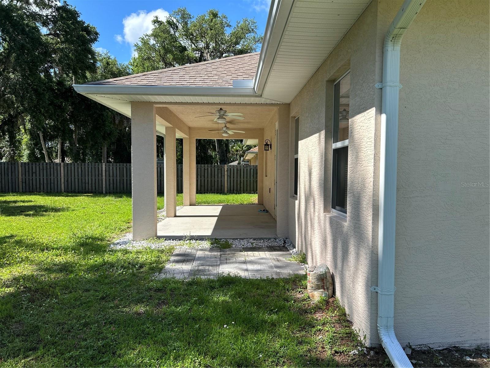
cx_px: 245
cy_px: 184
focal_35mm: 26
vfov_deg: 53.1
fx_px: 368
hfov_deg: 67.3
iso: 50
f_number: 1.5
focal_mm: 5.7
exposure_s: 1/2299
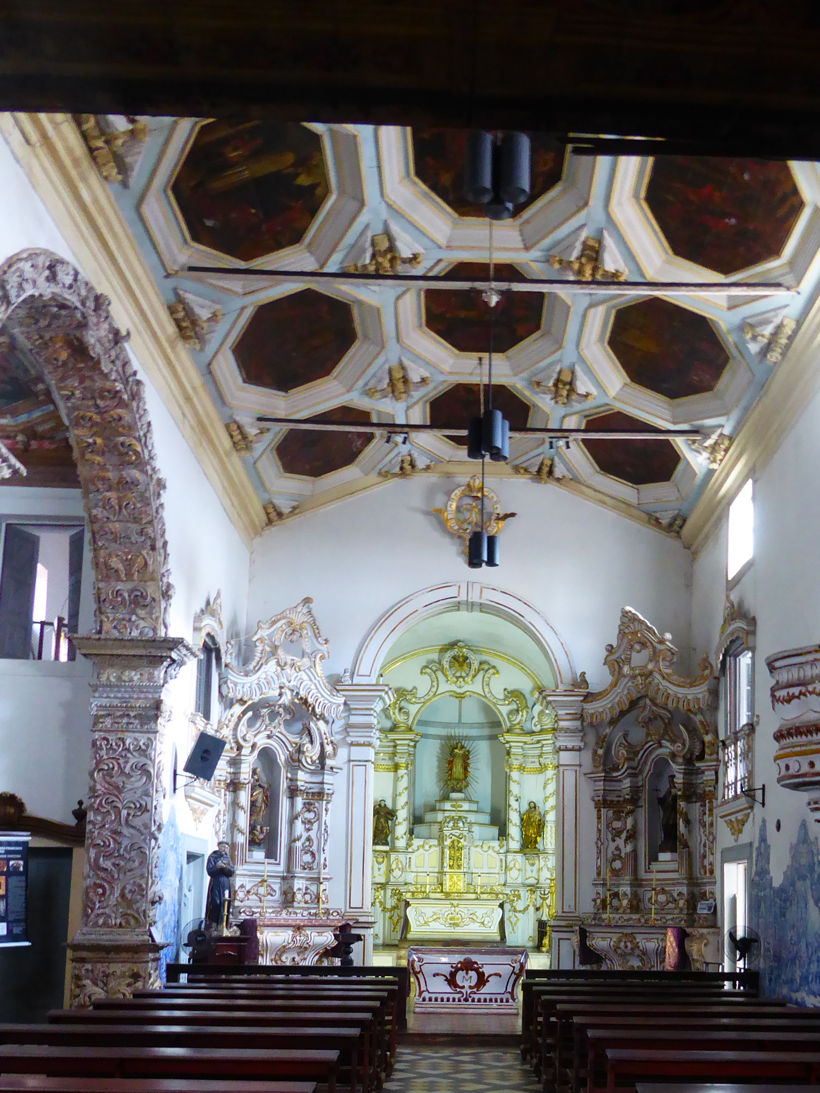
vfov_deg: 49.9
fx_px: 1137
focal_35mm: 36
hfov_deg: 39.4
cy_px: 779
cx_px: 515
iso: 400
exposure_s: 1/5
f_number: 3.3
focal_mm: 4.3
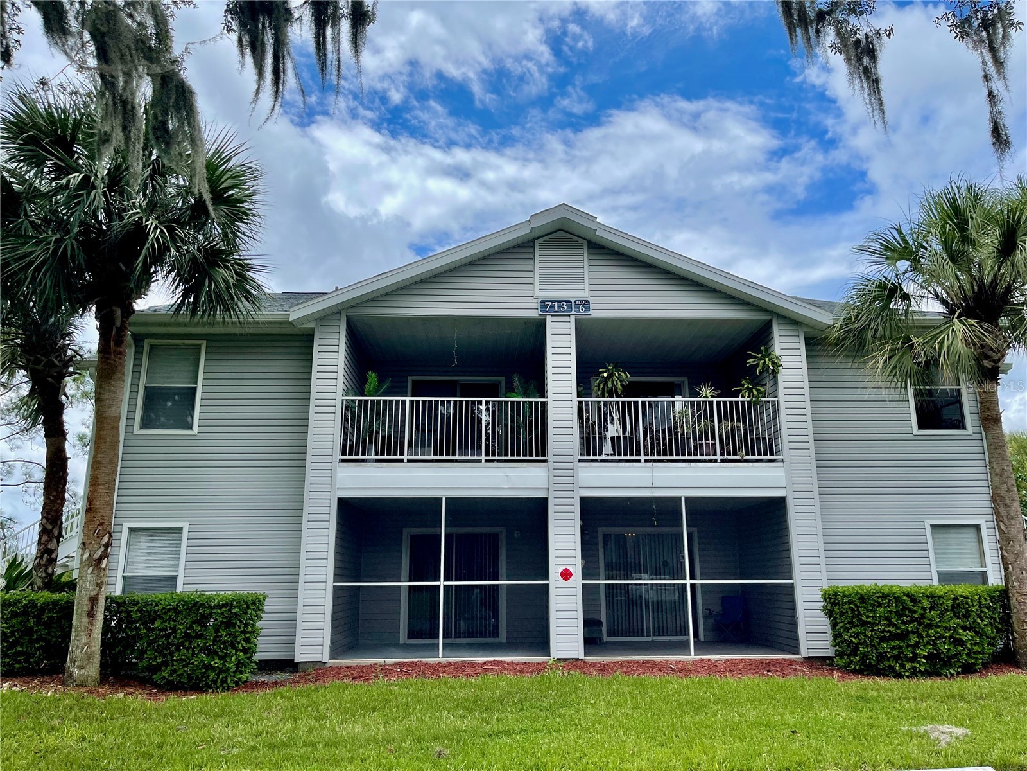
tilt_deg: +13.3
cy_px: 386
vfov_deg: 53.1
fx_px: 771
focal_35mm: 26
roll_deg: -0.1
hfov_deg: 67.3
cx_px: 514
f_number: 1.6
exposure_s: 1/3922
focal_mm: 5.1
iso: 32
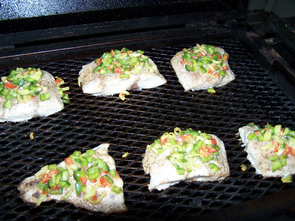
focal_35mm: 38
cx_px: 148
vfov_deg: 37.7
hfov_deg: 49.0
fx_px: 324
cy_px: 110
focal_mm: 6.3
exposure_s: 1/60
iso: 140
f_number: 2.8
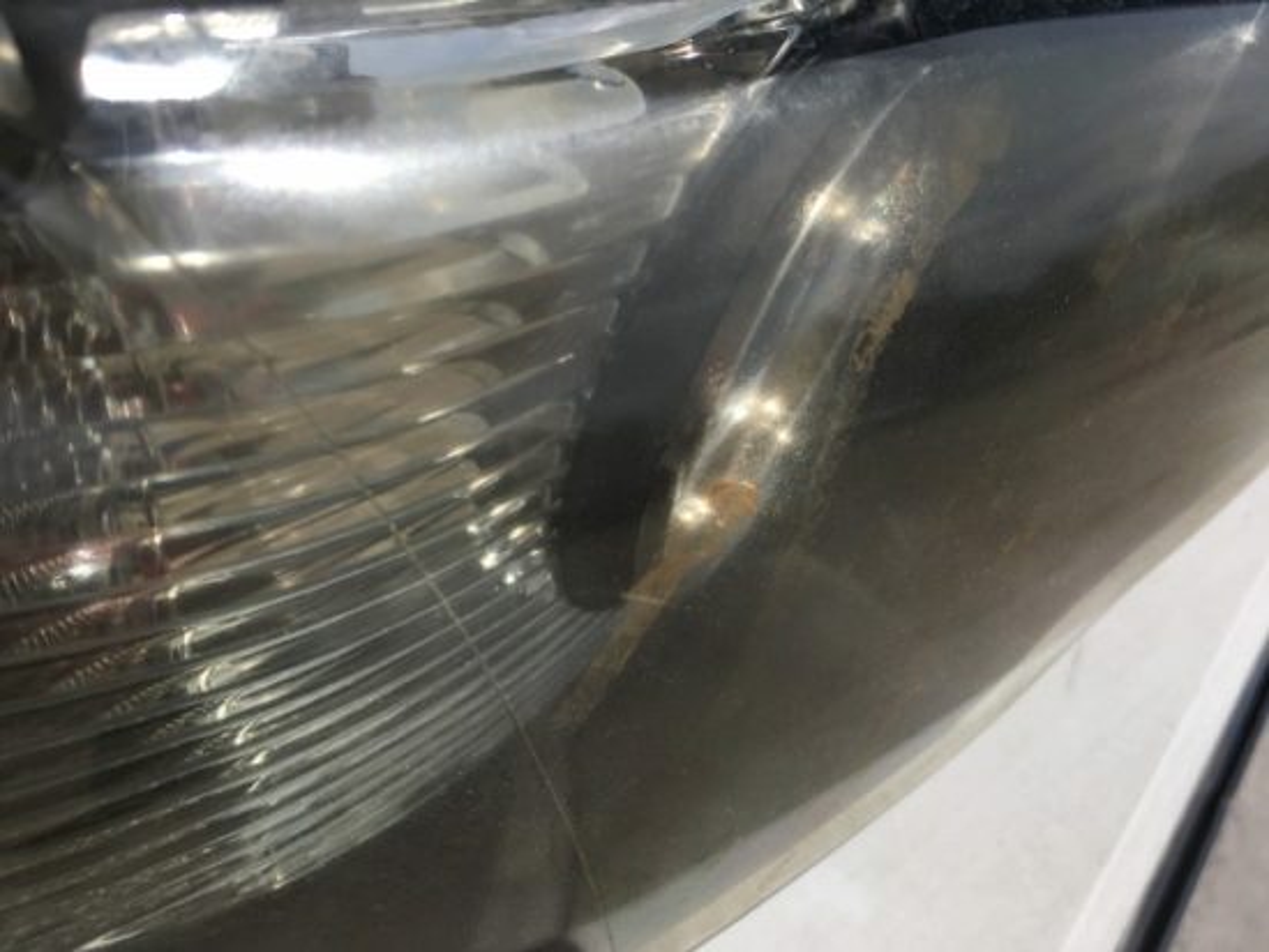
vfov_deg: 48.3
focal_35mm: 29
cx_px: 634
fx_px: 1064
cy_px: 476
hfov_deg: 61.6
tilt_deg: -49.2
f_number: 2.2
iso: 25
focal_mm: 4.15
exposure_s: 1/3663
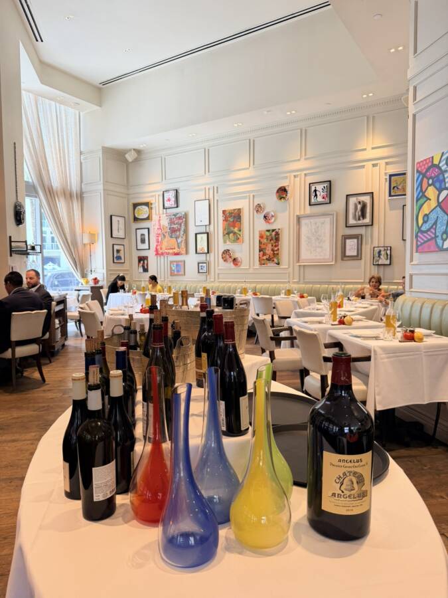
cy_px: 299
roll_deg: +0.3
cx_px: 224
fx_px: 414
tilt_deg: -3.8
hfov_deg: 56.8
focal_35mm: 24
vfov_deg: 71.6
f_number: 1.78
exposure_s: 1/120
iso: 125
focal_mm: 6.76
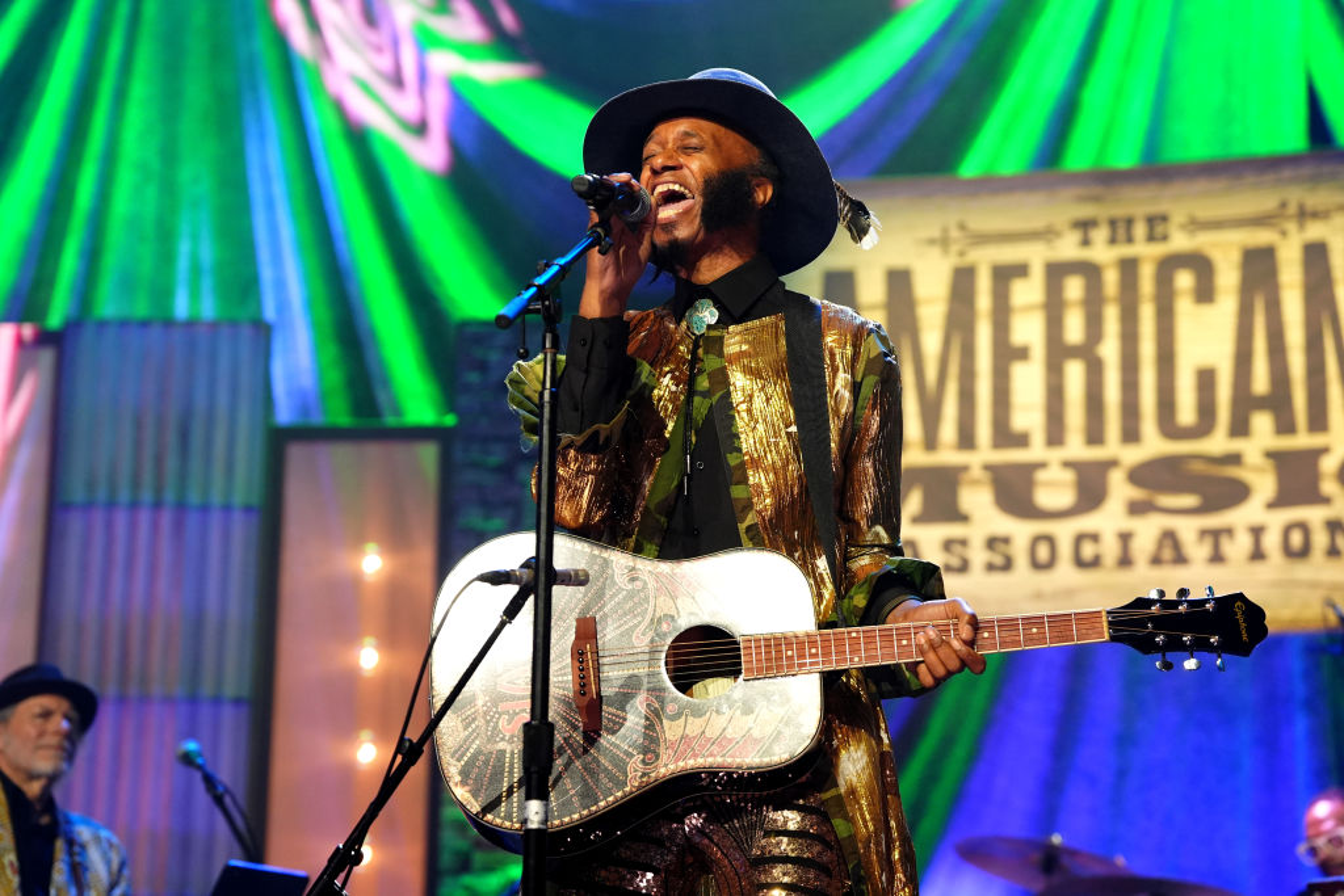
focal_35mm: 104
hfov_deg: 19.6
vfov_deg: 13.2
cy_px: 448
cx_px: 672
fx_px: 3883
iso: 2500
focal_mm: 104
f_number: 3.5
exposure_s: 1/320
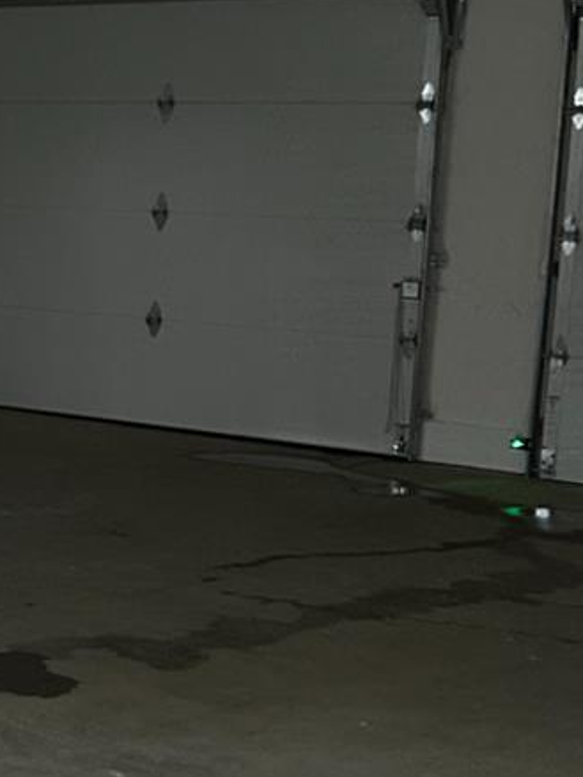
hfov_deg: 15.7
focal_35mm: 89
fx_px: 1997
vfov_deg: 22.0
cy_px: 472
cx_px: -205
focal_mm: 5.7
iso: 640
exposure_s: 1/30
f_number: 1.5
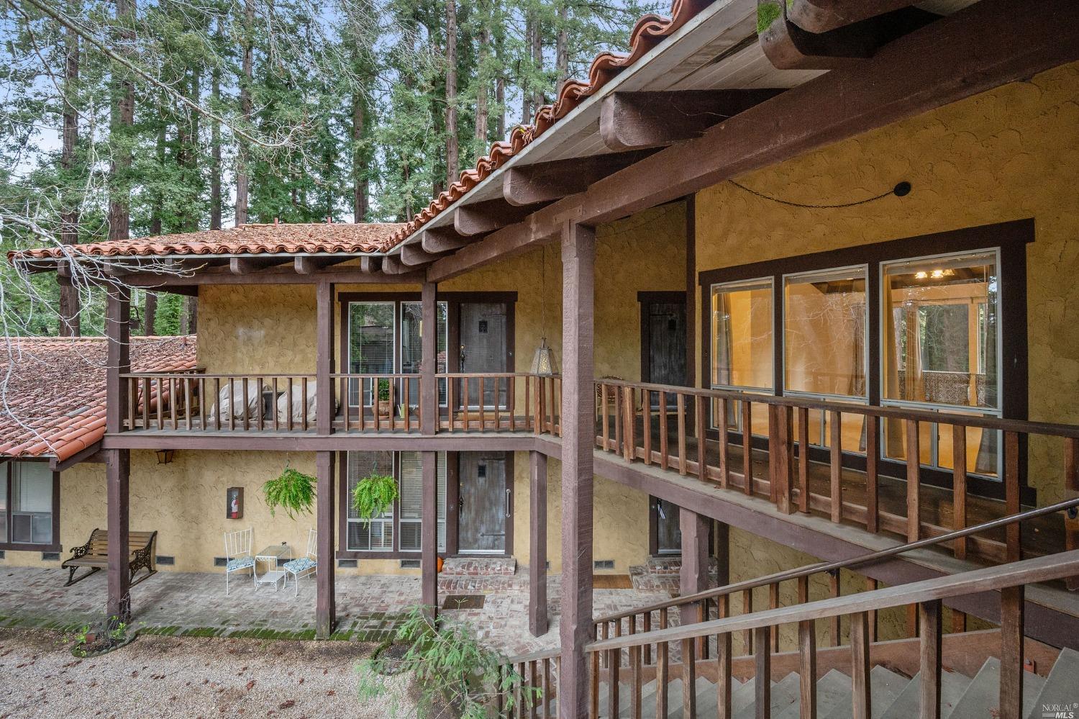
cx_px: 540
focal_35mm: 14
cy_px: 360
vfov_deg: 81.2
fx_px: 419
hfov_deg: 104.3
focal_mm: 14
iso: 1600
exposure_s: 1/100
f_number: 8
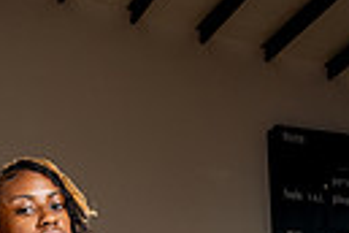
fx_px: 882
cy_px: 599
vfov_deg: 11.6
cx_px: -49
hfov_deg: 21.1
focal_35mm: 91
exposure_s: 1/250
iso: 200
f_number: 5.6
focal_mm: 26
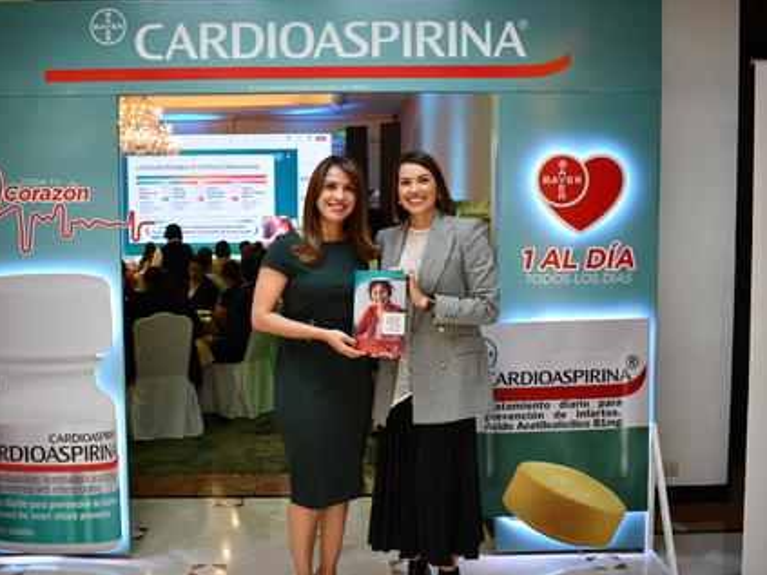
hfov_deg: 51.3
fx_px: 797
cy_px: 288
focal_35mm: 36
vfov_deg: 39.6
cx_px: 343
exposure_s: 1/125
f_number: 3.8
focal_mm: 22
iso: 800
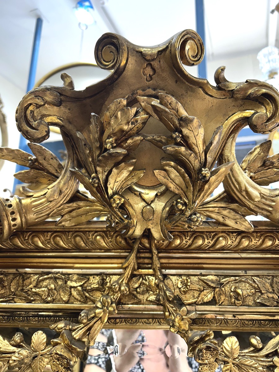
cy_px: 186
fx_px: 279
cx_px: 140
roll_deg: -1.3
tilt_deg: +15.8
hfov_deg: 53.1
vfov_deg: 67.3
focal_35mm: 26
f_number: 1.5
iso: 125
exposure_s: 1/100
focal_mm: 5.7
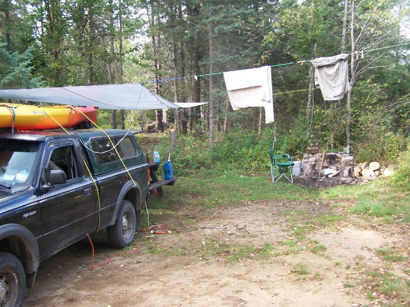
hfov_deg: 49.0
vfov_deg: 37.7
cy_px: 154
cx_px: 205
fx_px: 450
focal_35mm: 38
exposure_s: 1/160
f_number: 2.8
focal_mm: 6.3
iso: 200
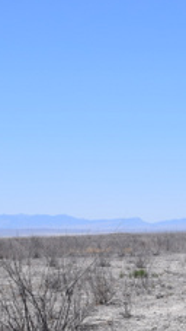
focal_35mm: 115
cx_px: 282
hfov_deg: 10.2
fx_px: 1006
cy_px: 233
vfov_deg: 18.5
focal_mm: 26
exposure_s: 1/400
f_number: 10
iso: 200
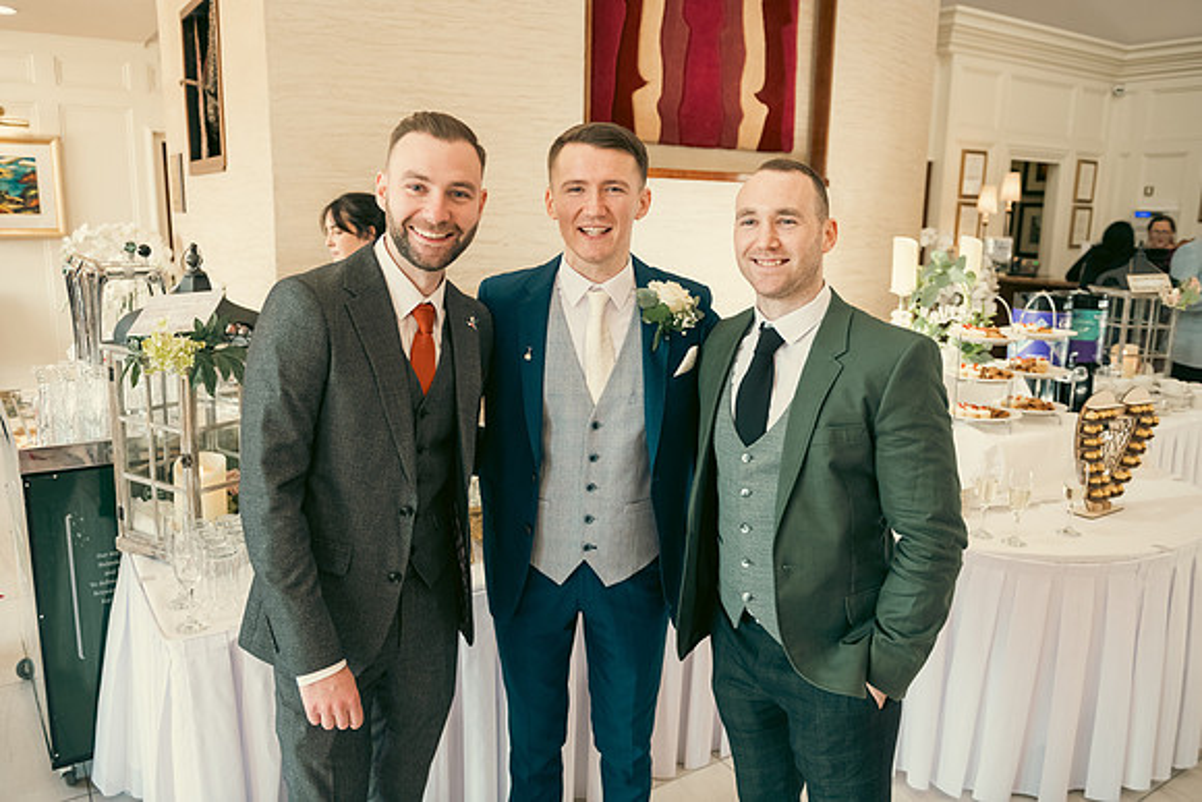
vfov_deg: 46.4
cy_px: 401
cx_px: 601
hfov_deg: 65.5
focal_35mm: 28
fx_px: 935
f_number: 3.5
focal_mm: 28
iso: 800
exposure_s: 1/160
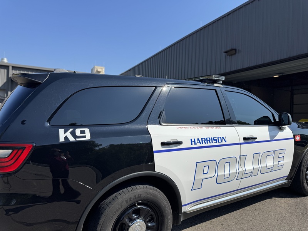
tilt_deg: +1.5
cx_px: 154
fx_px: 214
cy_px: 116
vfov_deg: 56.8
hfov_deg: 71.6
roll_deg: -2.3
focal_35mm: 24
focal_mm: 6.76
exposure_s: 1/5814
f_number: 1.78
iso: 80
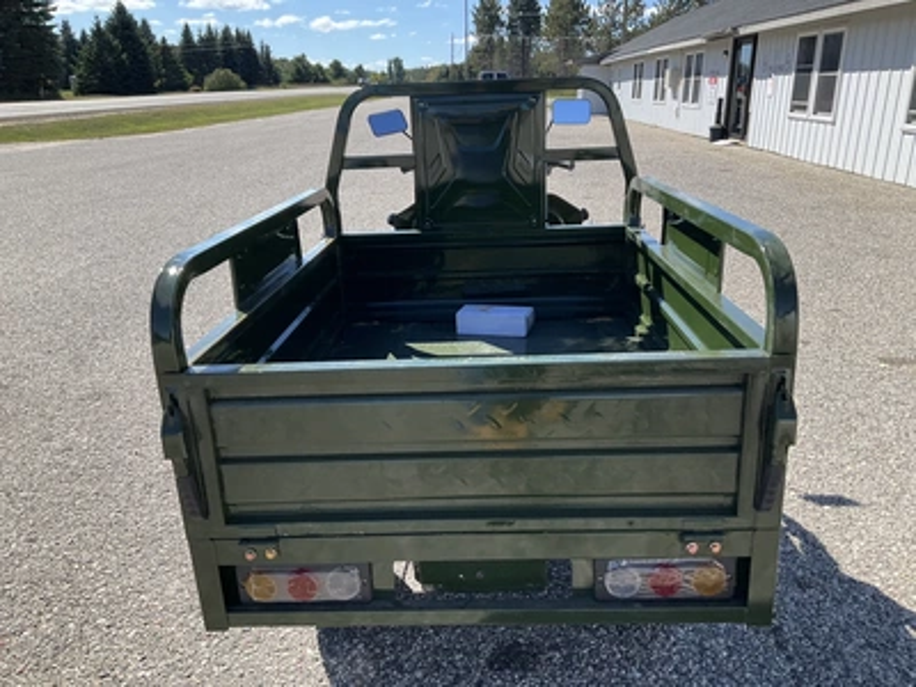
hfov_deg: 61.7
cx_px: 458
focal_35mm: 29
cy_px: 344
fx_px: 767
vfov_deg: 48.2
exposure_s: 1/816
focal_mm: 3
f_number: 1.8
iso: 25
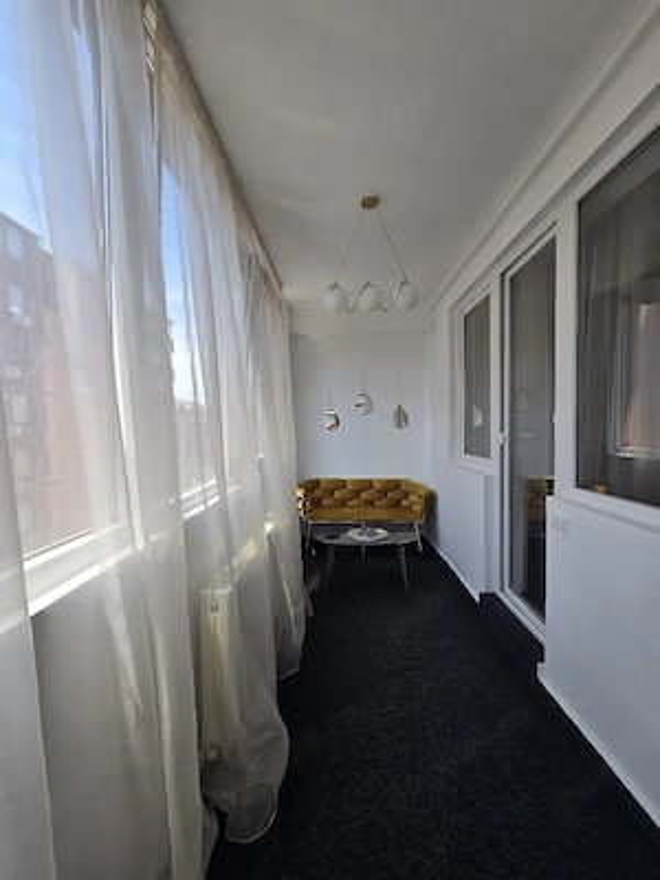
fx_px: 330
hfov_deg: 89.9
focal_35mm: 13
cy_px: 440
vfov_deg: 106.2
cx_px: 330
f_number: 2.2
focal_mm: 2.2
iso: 50
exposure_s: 1/345
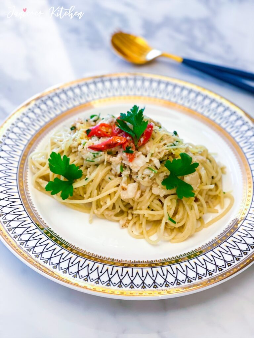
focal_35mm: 64
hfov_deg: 22.9
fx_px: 626
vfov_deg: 30.3
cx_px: 127
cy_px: 169
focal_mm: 7.5
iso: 160
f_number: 2.2
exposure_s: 1/40
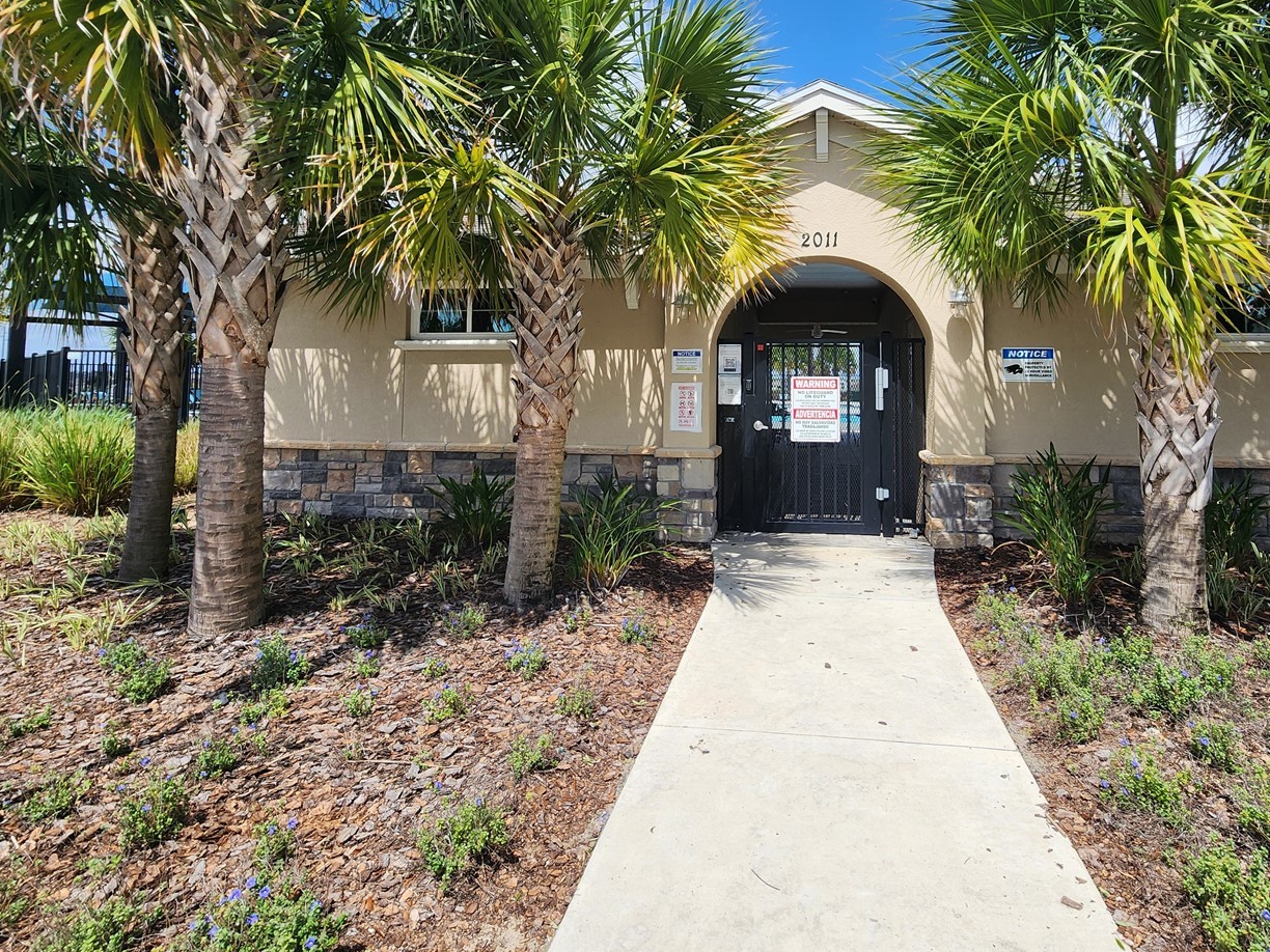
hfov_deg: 90.4
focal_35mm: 17
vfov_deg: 73.3
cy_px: 347
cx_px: 728
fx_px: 624
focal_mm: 2.2
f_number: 2.2
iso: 50
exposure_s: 1/1899
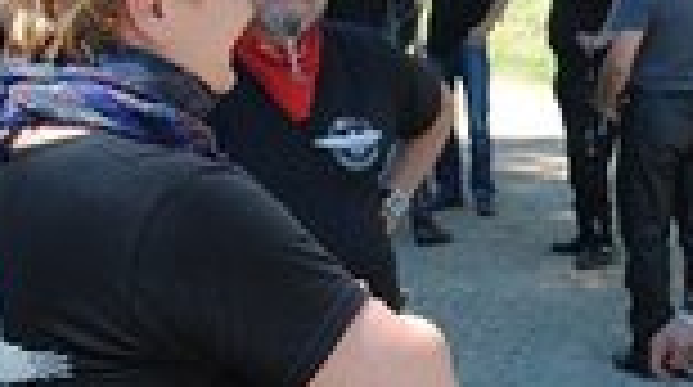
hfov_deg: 24.6
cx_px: 716
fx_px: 1504
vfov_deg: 14.6
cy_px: 99
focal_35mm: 82
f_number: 5.6
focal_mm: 20
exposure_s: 1/125
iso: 110
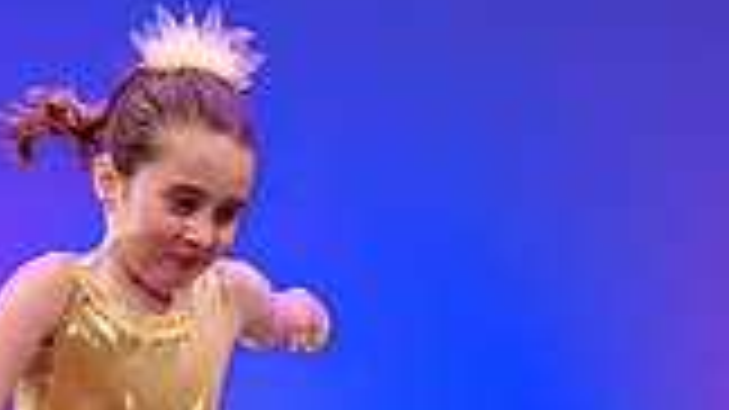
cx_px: 299
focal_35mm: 726
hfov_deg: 3.0
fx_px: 14029
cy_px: 387
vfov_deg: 1.7
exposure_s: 1/320
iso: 1600
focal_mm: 160
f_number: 2.8
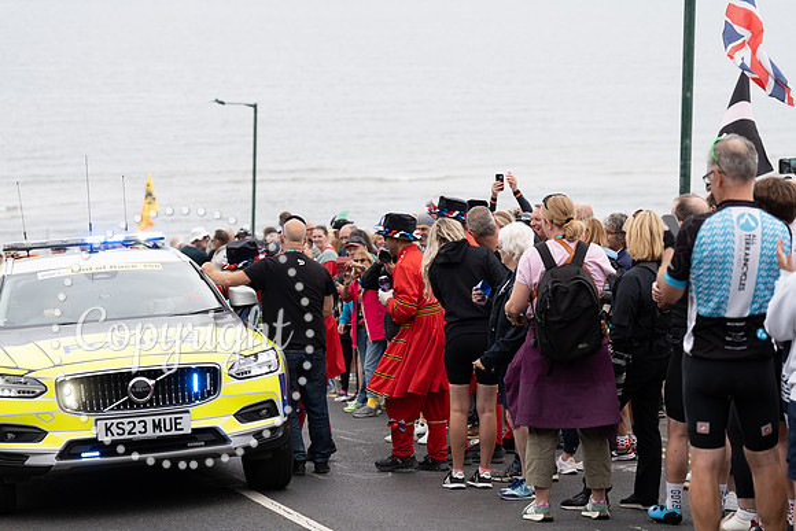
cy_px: 266
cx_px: 398
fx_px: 2145
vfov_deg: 14.1
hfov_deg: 21.0
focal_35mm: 97
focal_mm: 97
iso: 320
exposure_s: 1/1000
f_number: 3.5
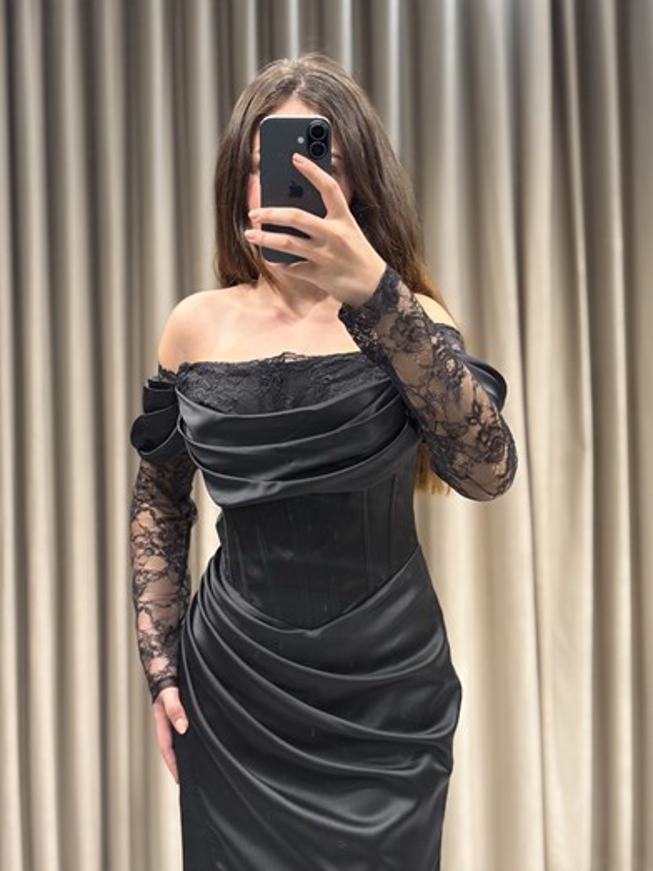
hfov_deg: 27.5
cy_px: 432
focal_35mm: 53
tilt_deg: -24.3
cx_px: 323
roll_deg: +1.1
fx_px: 1334
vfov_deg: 36.2
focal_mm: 5.96
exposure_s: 1/187
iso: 32
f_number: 1.6
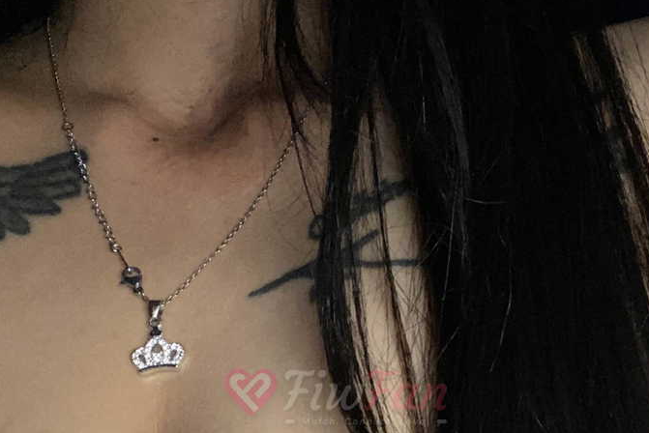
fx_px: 1028
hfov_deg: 35.0
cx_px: 338
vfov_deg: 23.1
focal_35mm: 57
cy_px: 396
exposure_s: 1/16
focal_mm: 2.71
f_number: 2.2
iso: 400
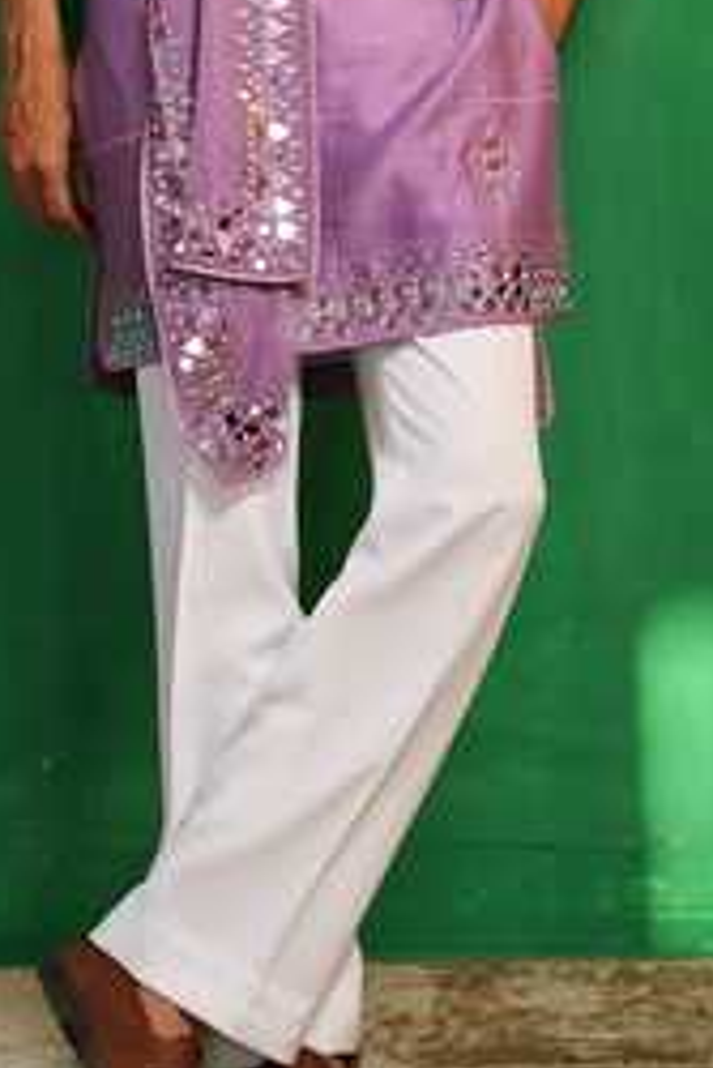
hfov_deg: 13.1
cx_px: 312
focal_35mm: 105
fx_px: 3115
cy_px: 96
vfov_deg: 19.1
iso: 200
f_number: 2.8
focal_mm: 50
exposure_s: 1/100
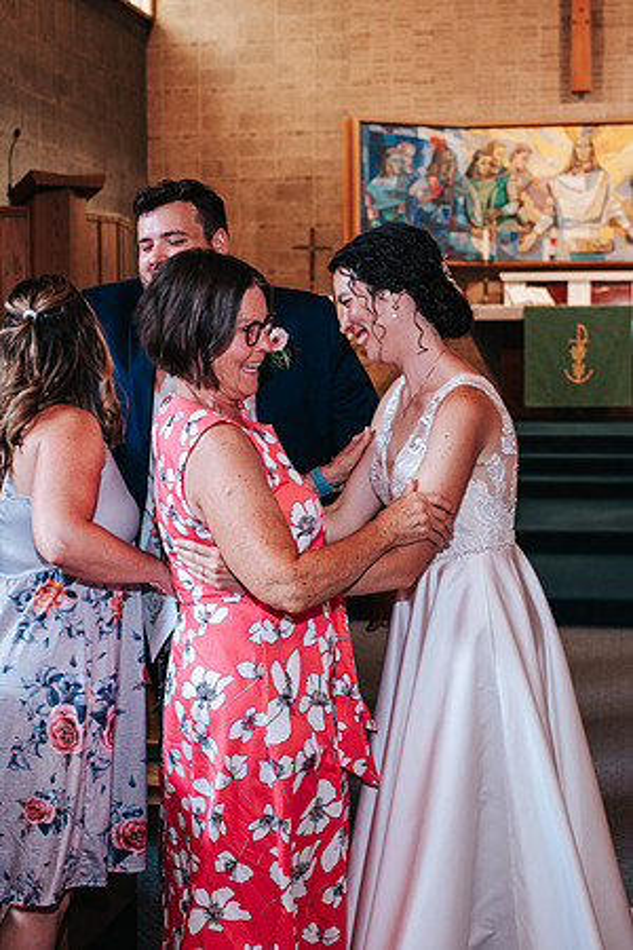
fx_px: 1383
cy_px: 475
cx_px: 370
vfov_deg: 37.9
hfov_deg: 25.7
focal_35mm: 52
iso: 1000
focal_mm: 35
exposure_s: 1/125
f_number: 3.2
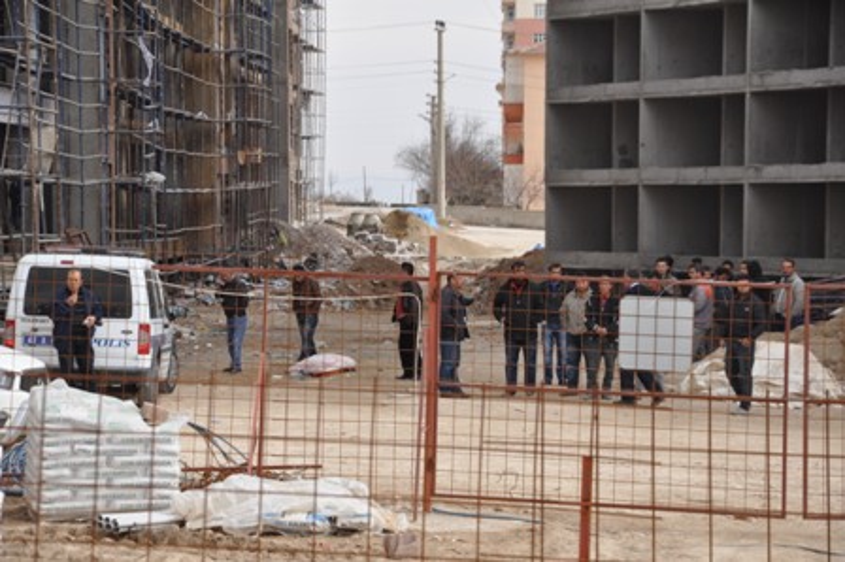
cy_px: 281
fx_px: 3694
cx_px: 422
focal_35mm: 158
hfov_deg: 13.0
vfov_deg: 8.7
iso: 200
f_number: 6.3
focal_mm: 105
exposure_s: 1/200
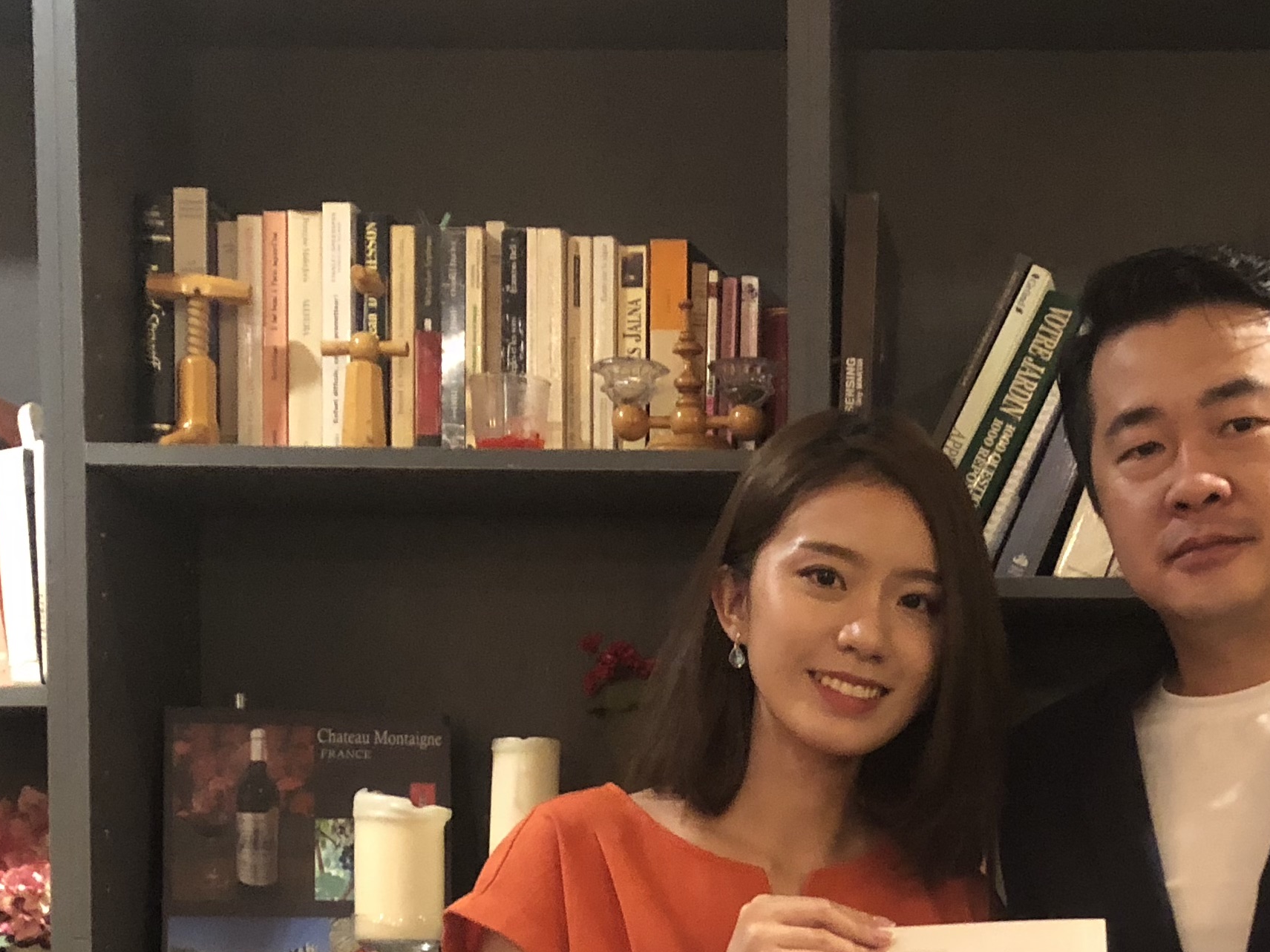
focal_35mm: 66
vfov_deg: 21.2
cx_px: 1027
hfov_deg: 28.7
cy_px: 1025
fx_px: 2421
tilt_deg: -3.0
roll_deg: -0.2
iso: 100
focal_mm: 3.99
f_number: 1.8
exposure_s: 1/4
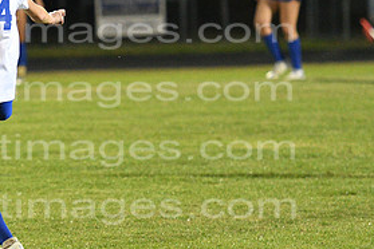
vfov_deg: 3.1
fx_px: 4540
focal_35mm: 437
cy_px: 62
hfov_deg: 4.7
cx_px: -8
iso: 6400
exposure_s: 1/800
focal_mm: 140
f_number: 2.8
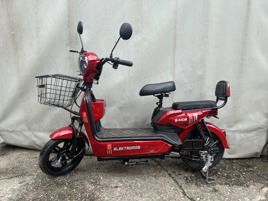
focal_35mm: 24
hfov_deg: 71.6
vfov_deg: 56.8
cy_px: 100
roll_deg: +1.4
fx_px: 186
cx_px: 134
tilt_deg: -10.7
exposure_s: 1/1357
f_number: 1.78
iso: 80
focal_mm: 6.86
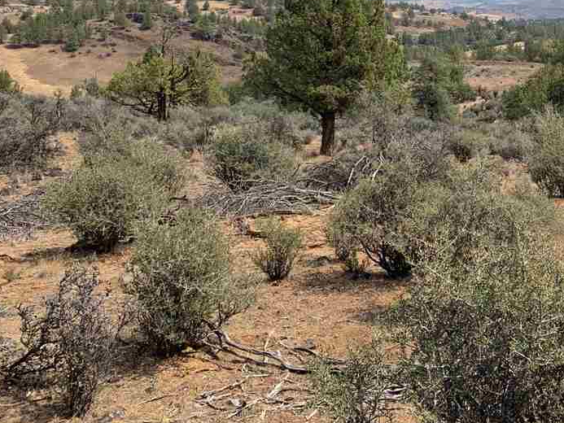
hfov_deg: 36.9
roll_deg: -3.9
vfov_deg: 29.4
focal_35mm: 48
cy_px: 65
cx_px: 515
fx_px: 782
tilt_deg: -4.8
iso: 25
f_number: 1.8
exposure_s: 1/2755
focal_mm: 4.25
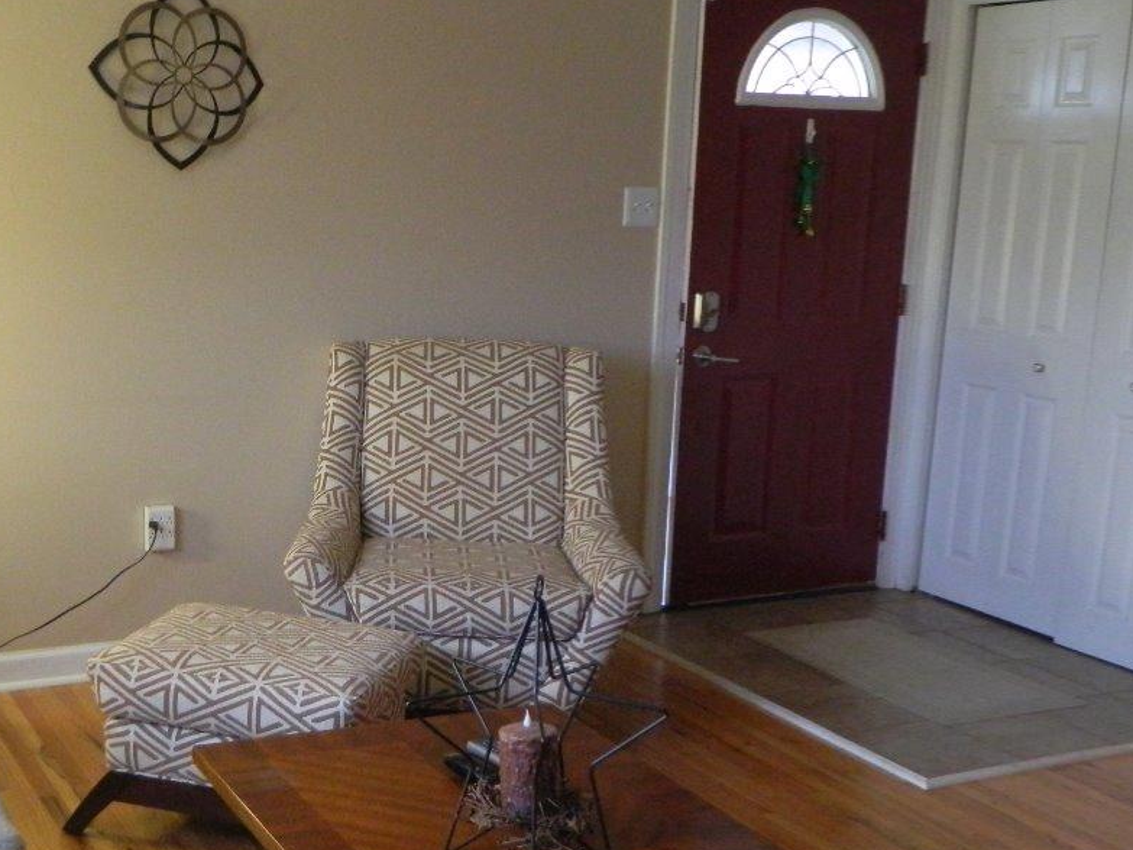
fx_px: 1505
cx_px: 331
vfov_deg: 31.5
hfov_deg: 40.5
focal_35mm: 46
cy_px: 491
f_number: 3.1
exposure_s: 1/20
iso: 400
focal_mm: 4.5
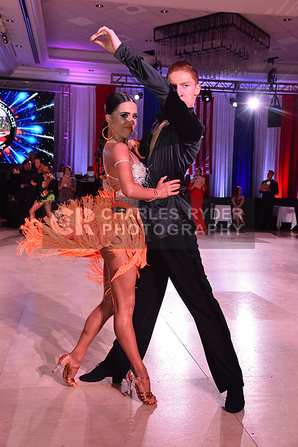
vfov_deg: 50.7
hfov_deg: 35.1
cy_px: 224
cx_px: 149
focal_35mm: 38
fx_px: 472
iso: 2500
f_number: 6.3
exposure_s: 1/320
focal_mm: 38
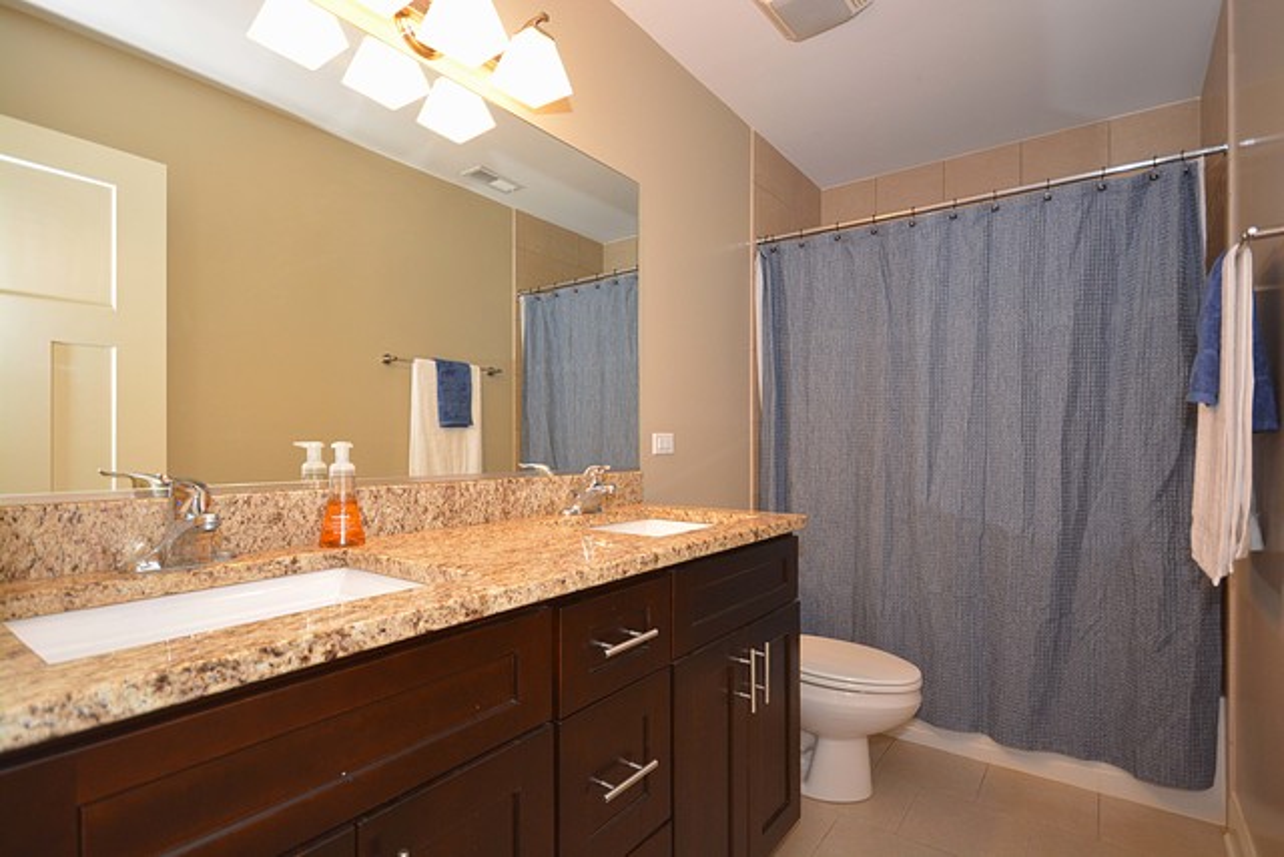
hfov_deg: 90.0
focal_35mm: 18
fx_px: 642
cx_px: 642
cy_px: 428
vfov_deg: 67.4
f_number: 4.5
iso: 720
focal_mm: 12
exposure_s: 1/60
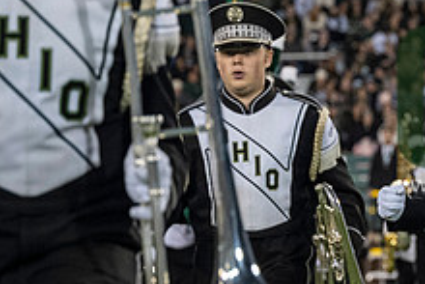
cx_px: 543
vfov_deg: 4.7
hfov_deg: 7.0
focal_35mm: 292
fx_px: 3449
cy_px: 116
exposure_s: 1/500
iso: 800
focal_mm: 74
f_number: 2.8
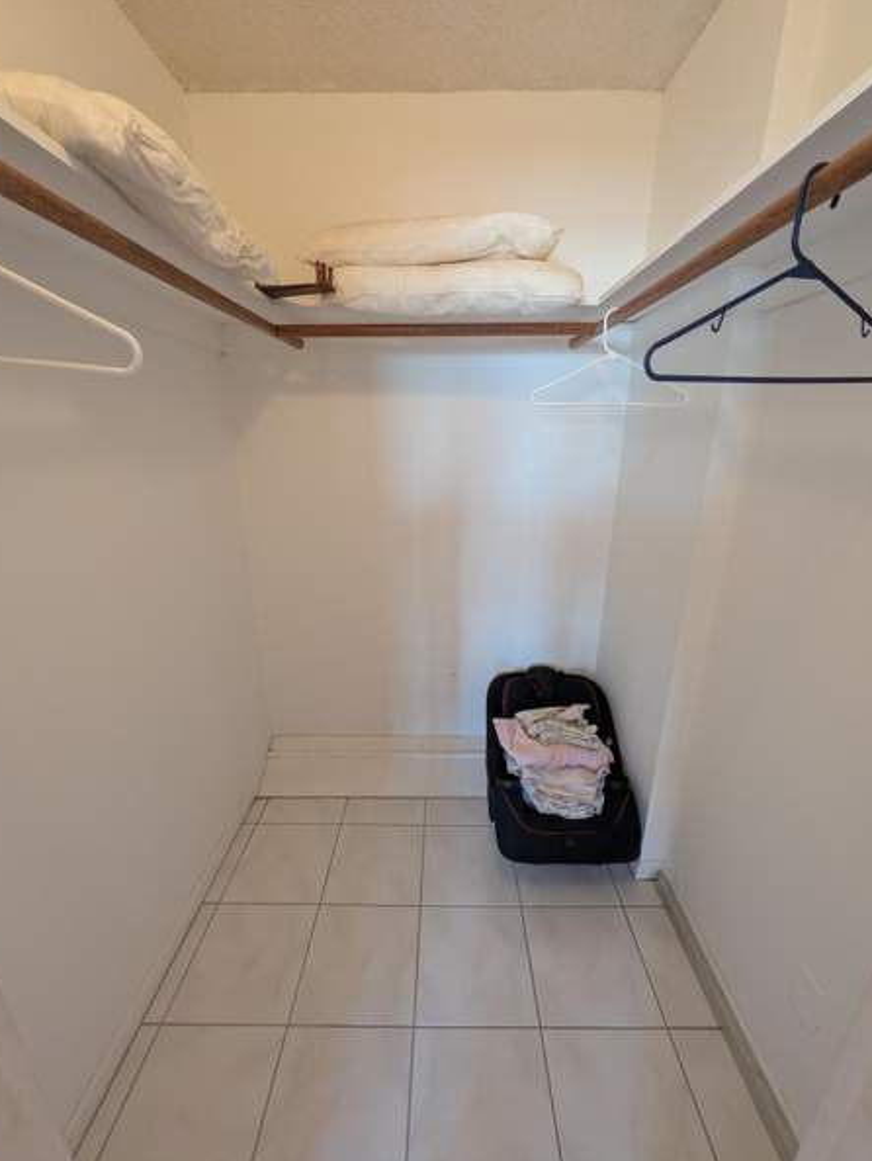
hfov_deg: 85.7
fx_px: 470
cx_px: 440
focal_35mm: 14
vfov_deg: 102.0
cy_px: 588
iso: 129
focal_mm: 1.54
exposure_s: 1/40
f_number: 2.2
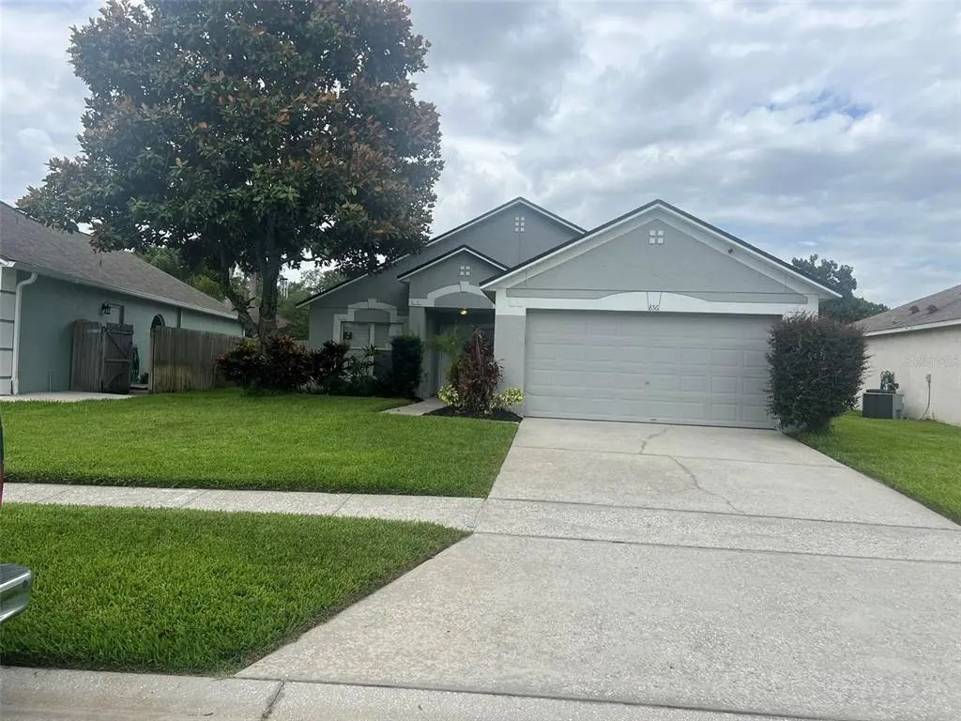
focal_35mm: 26
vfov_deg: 53.1
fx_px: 722
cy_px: 360
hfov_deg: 67.3
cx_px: 480
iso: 50
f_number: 1.5
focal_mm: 5.7
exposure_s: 1/4444
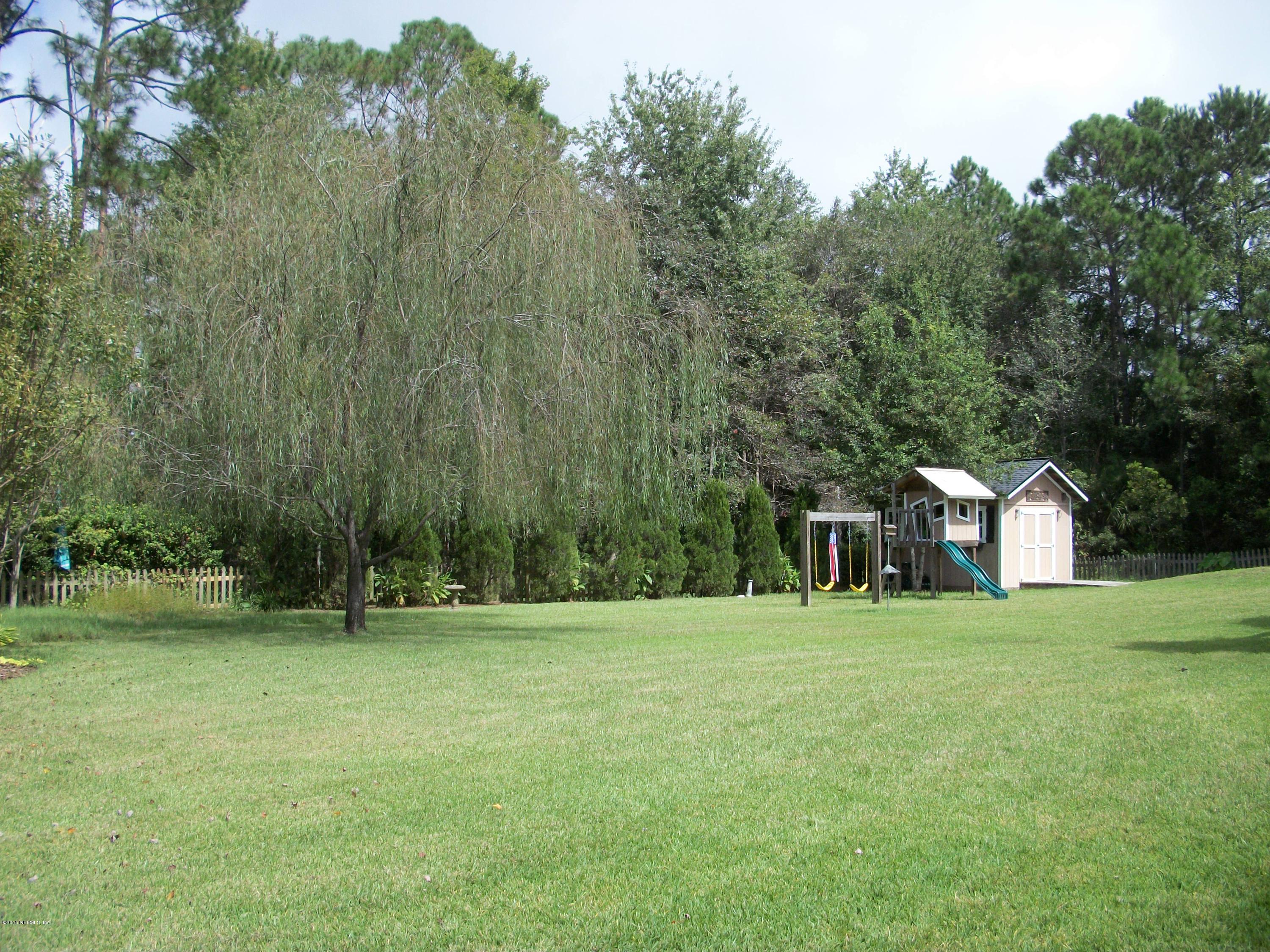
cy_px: 476
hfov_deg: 52.6
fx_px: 1284
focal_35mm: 35
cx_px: 635
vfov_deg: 40.7
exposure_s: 1/800
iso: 80
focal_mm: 6.3
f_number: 3.1
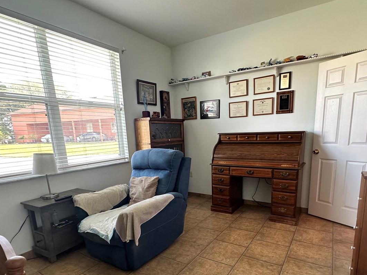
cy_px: 178
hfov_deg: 78.9
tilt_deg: -11.8
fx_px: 223
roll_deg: +2.1
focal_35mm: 21
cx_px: 193
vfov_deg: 62.2
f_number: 2.2
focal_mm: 2.22
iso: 160
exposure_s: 1/60
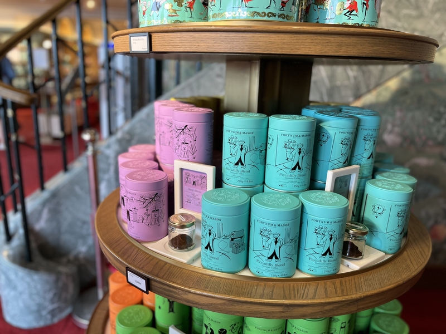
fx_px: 335
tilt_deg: -16.5
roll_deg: -2.5
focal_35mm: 26
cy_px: 167
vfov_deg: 53.1
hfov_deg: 67.3
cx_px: 223
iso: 64
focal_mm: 5.1
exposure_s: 1/100
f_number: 1.6
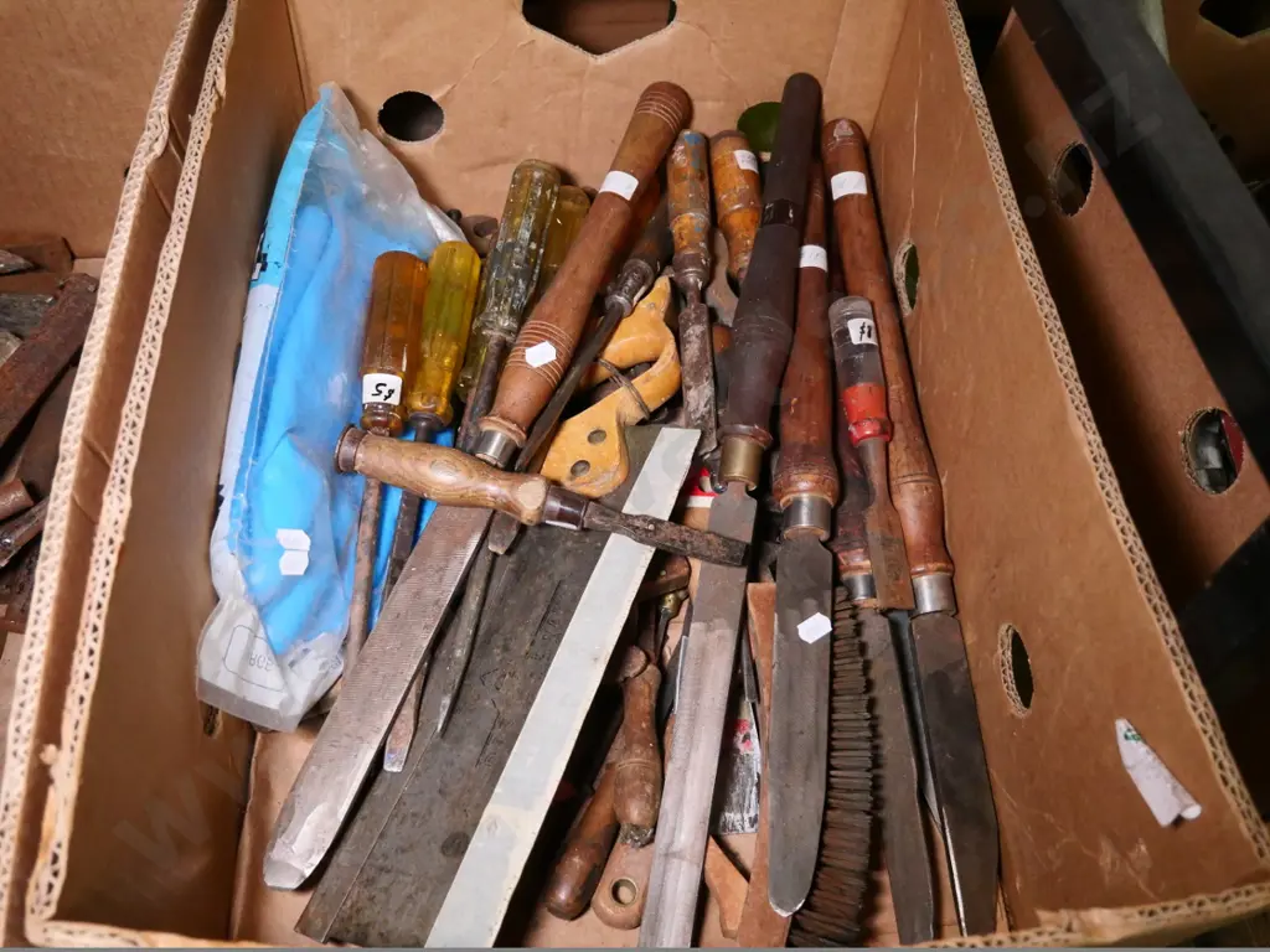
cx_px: 635
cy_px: 476
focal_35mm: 30
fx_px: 1101
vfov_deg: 46.8
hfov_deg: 60.0
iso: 3200
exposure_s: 1/250
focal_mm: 15
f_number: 3.7
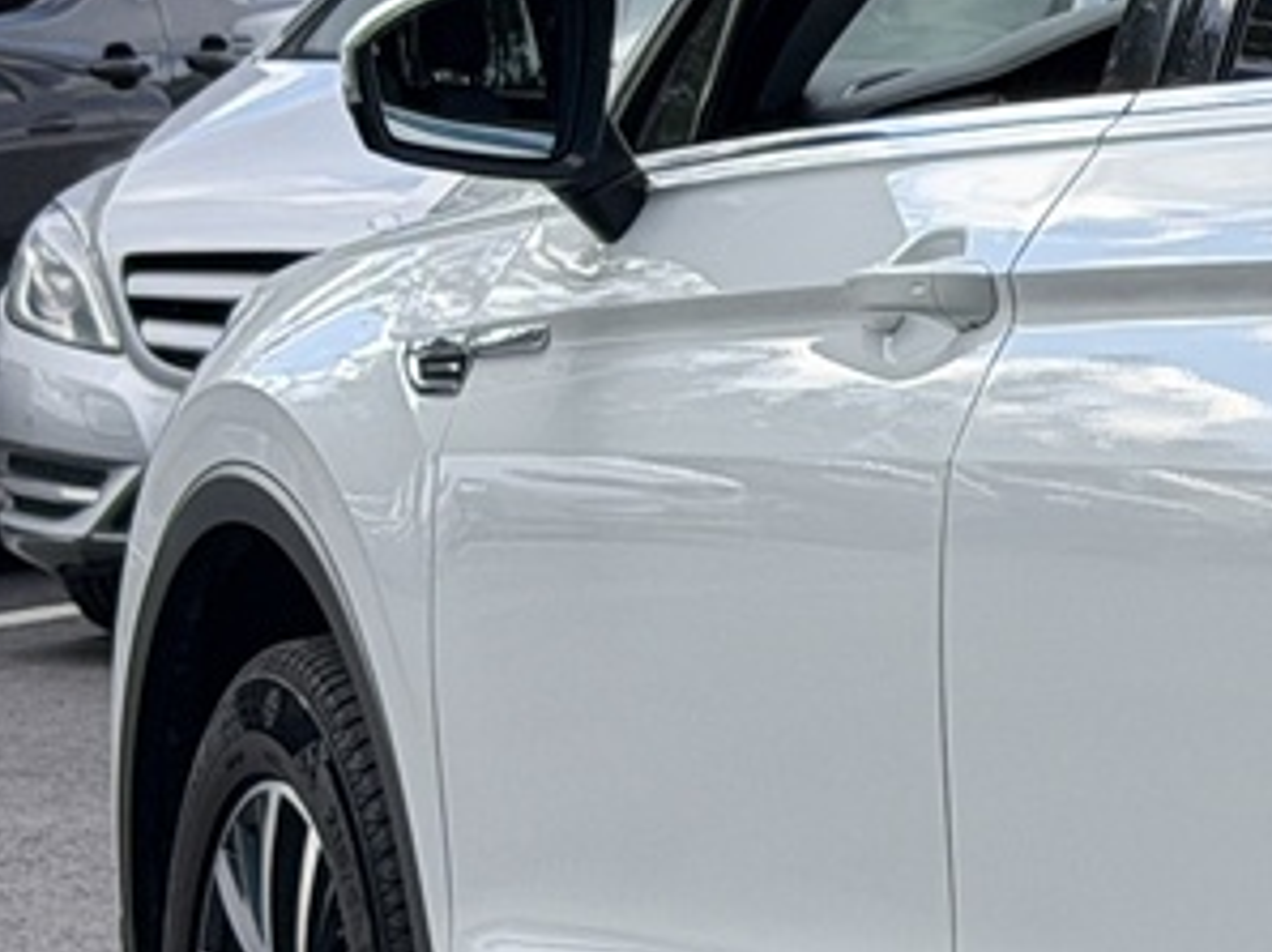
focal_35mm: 232
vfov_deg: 6.4
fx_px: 8518
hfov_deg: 8.1
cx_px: 2706
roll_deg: -1.2
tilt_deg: -7.8
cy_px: 909
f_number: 1.78
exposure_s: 1/1353
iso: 64
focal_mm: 6.76
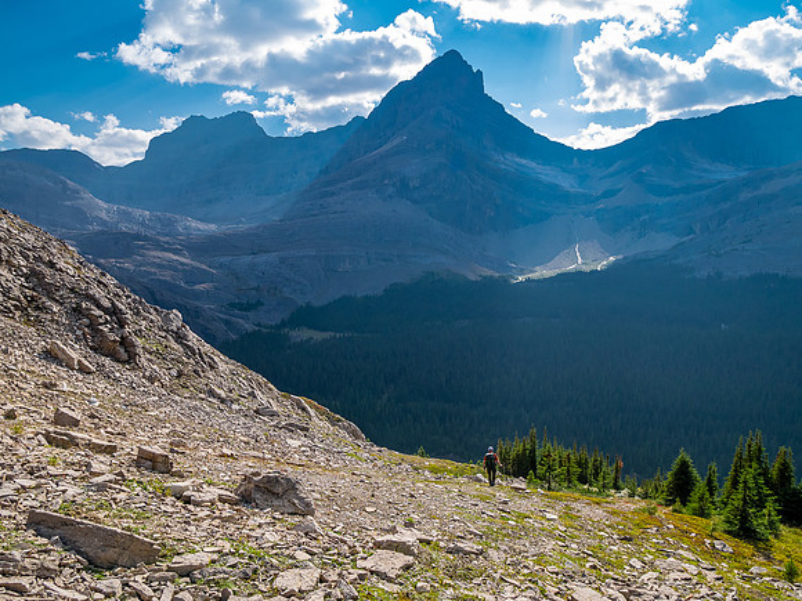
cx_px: 401
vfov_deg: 56.8
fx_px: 556
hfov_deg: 71.6
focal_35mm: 24
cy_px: 300
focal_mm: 12
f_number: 8
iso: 200
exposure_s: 1/200
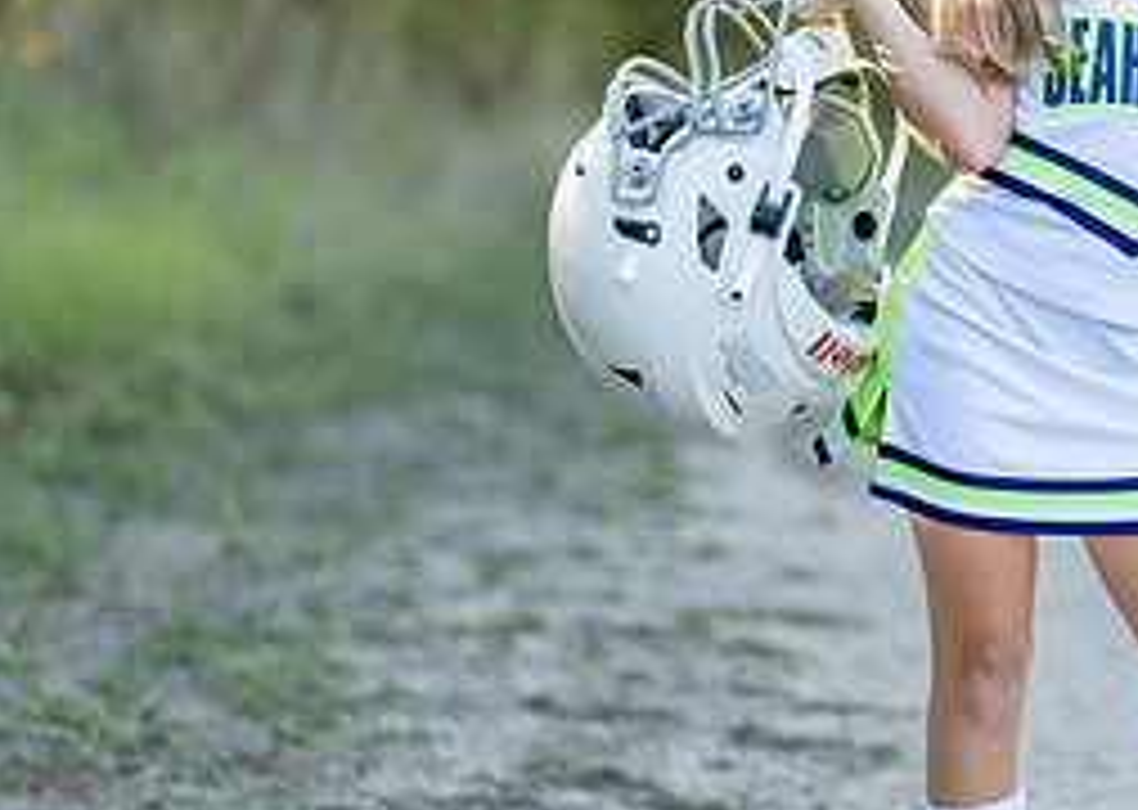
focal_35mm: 142
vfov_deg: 10.1
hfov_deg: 14.0
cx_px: 1112
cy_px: 337
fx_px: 4583
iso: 100
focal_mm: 50
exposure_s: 1/1000
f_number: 1.2
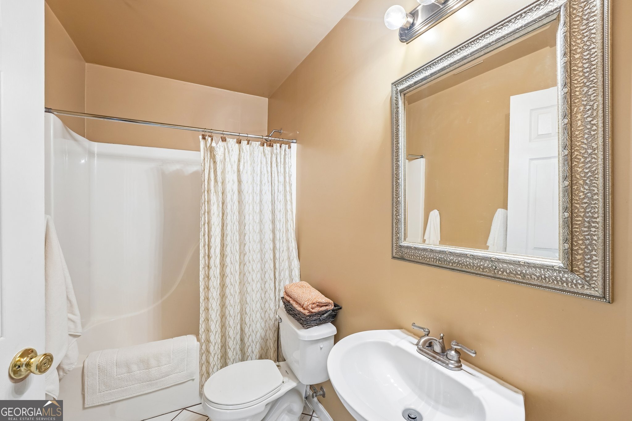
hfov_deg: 104.3
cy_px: 210
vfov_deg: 81.2
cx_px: 316
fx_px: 246
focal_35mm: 14
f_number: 8
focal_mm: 14
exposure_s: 1/2.5
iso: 320
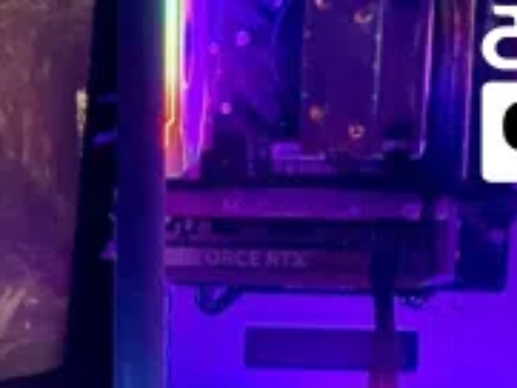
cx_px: 51
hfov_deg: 20.8
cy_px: 593
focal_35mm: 92
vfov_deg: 14.9
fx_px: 1375
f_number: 1.8
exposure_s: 1/25
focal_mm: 4.25
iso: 500
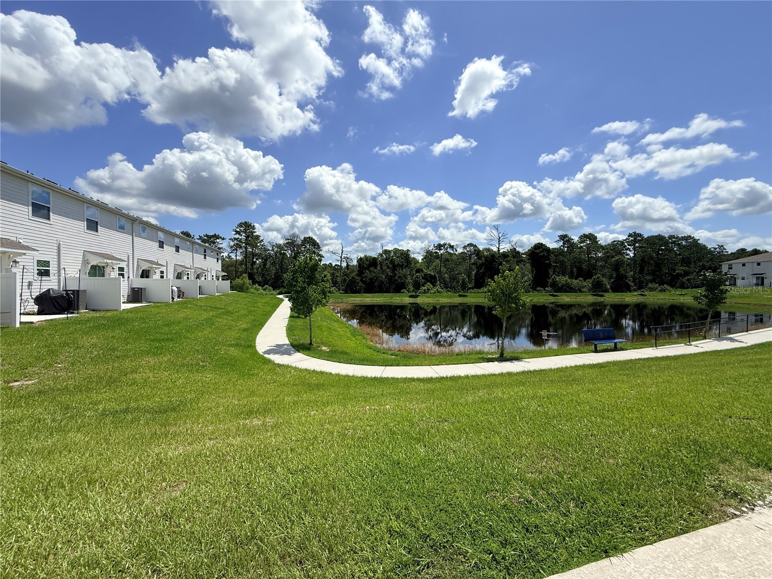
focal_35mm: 14
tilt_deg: -1.8
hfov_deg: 102.1
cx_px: 386
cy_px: 290
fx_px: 312
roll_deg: -0.1
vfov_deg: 85.7
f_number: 2.2
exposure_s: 1/3891
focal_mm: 2.22
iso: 50
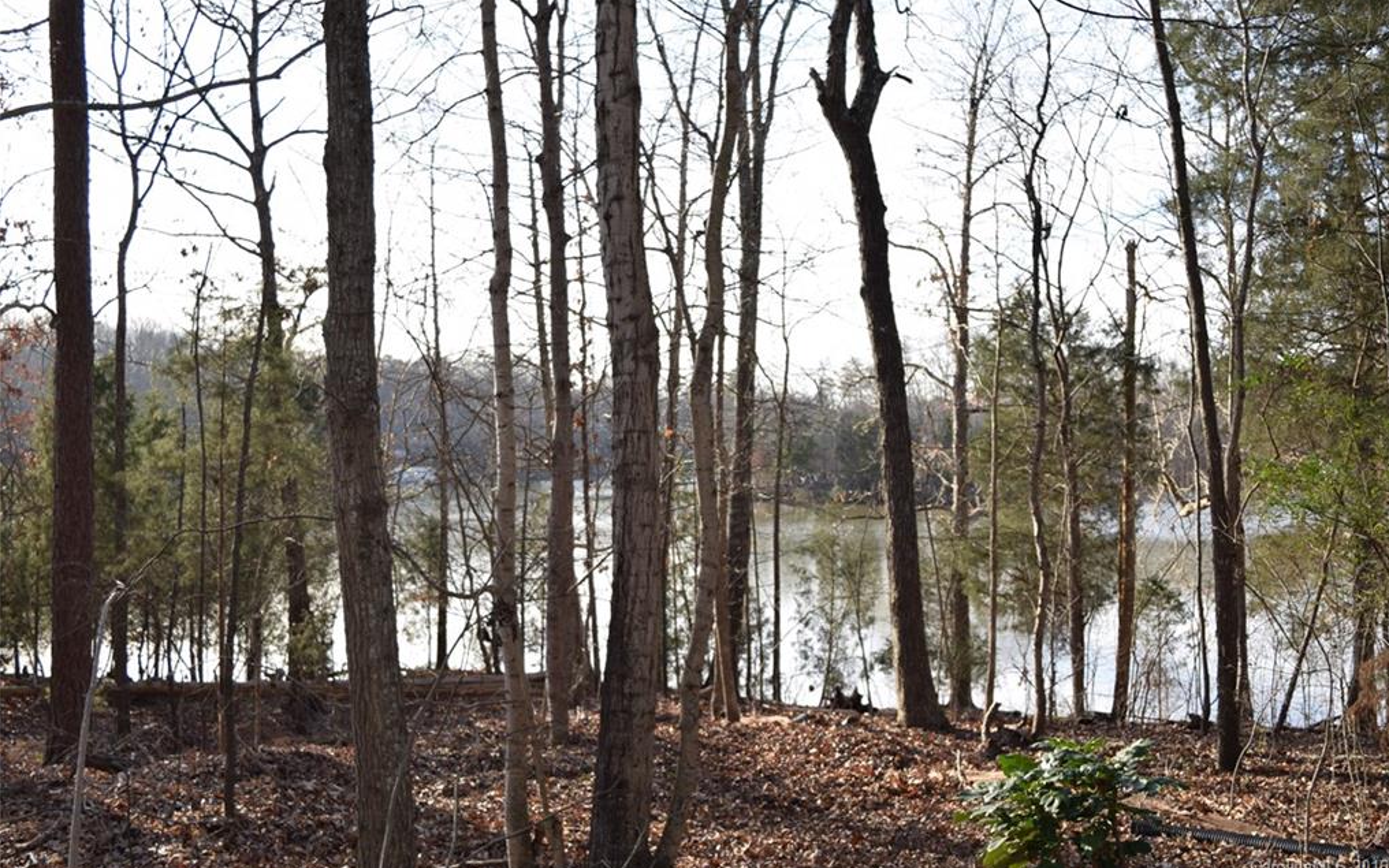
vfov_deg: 34.4
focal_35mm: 37
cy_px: 412
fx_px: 1401
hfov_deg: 52.7
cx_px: 699
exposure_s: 1/125
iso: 100
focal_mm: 24
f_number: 5.6
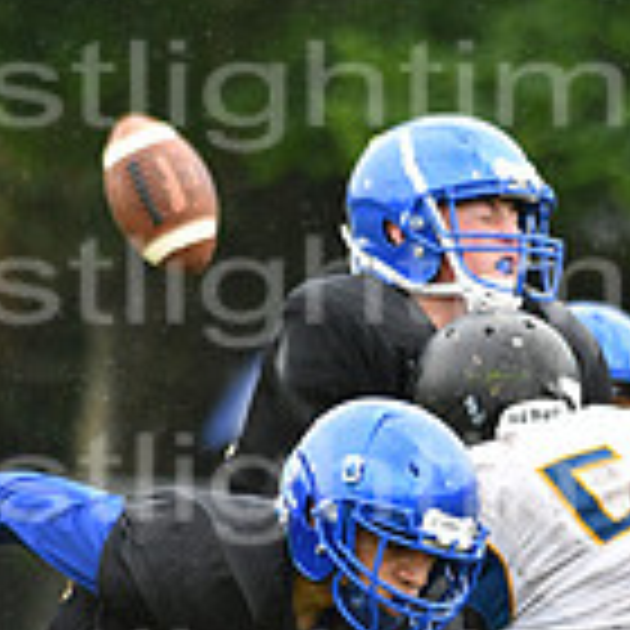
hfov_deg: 2.4
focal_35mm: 741
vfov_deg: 2.4
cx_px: 392
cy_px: 587
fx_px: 15258
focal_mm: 140
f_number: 3.5
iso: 800
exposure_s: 1/1600
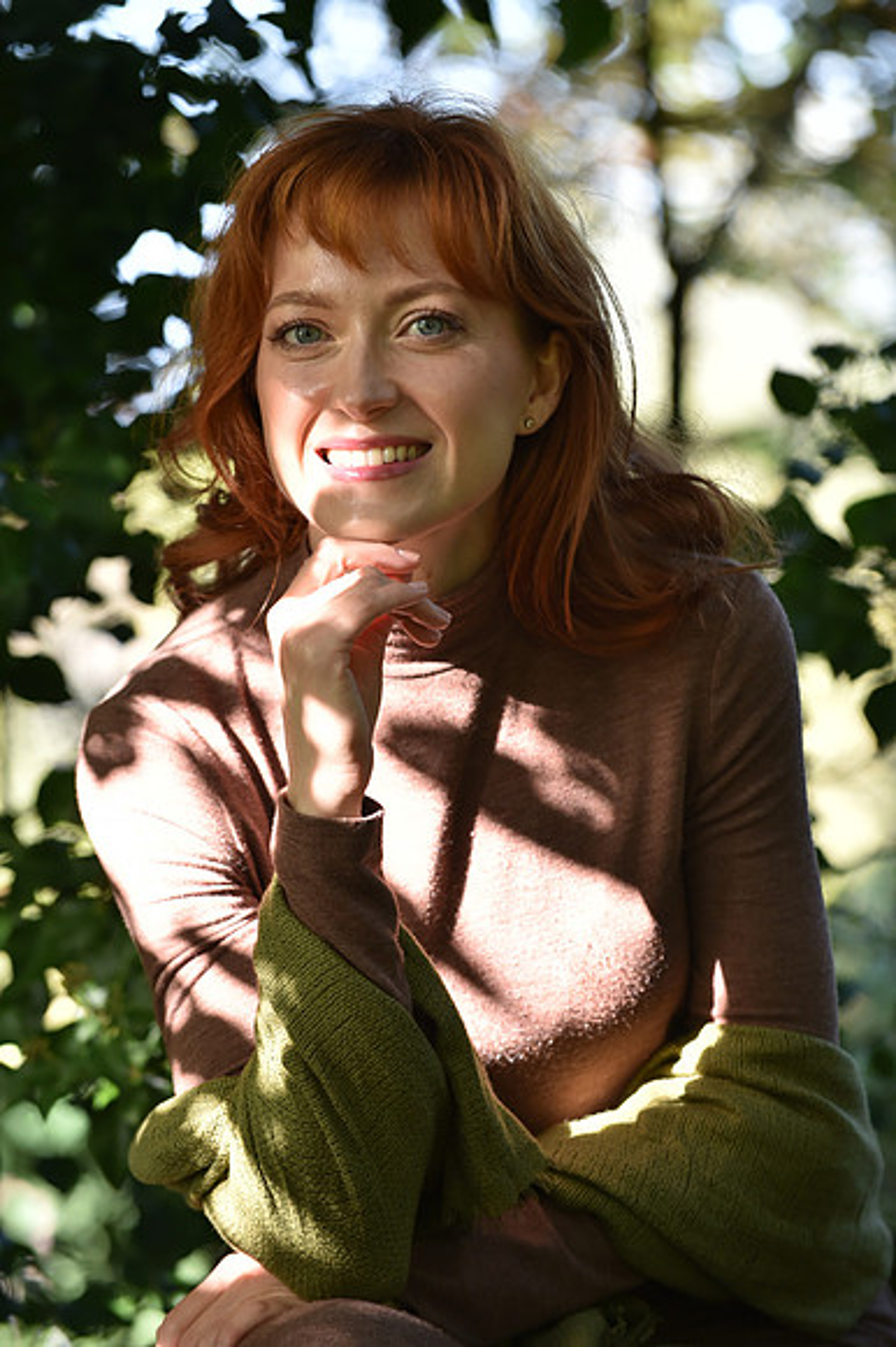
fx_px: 7475
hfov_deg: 6.9
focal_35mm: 200
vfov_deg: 10.3
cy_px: 674
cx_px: 448
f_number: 4
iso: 1000
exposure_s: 1/400
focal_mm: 200
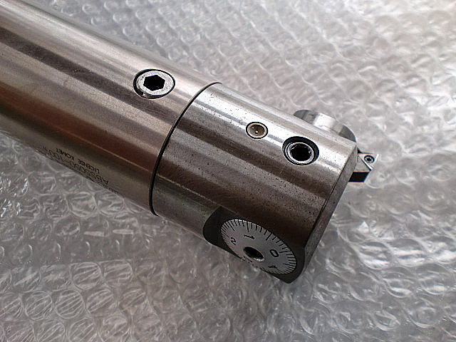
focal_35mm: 35
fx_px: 461
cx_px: 228
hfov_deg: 52.6
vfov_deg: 40.7
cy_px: 171
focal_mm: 6.3
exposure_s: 1/125
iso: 64
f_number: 3.1
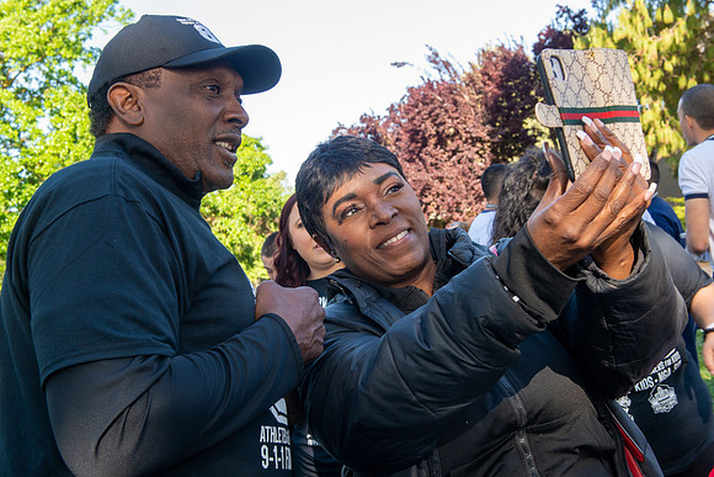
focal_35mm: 52
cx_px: 357
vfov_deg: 25.9
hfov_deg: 38.0
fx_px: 1036
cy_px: 238
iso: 560
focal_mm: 44
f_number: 8
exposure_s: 1/100
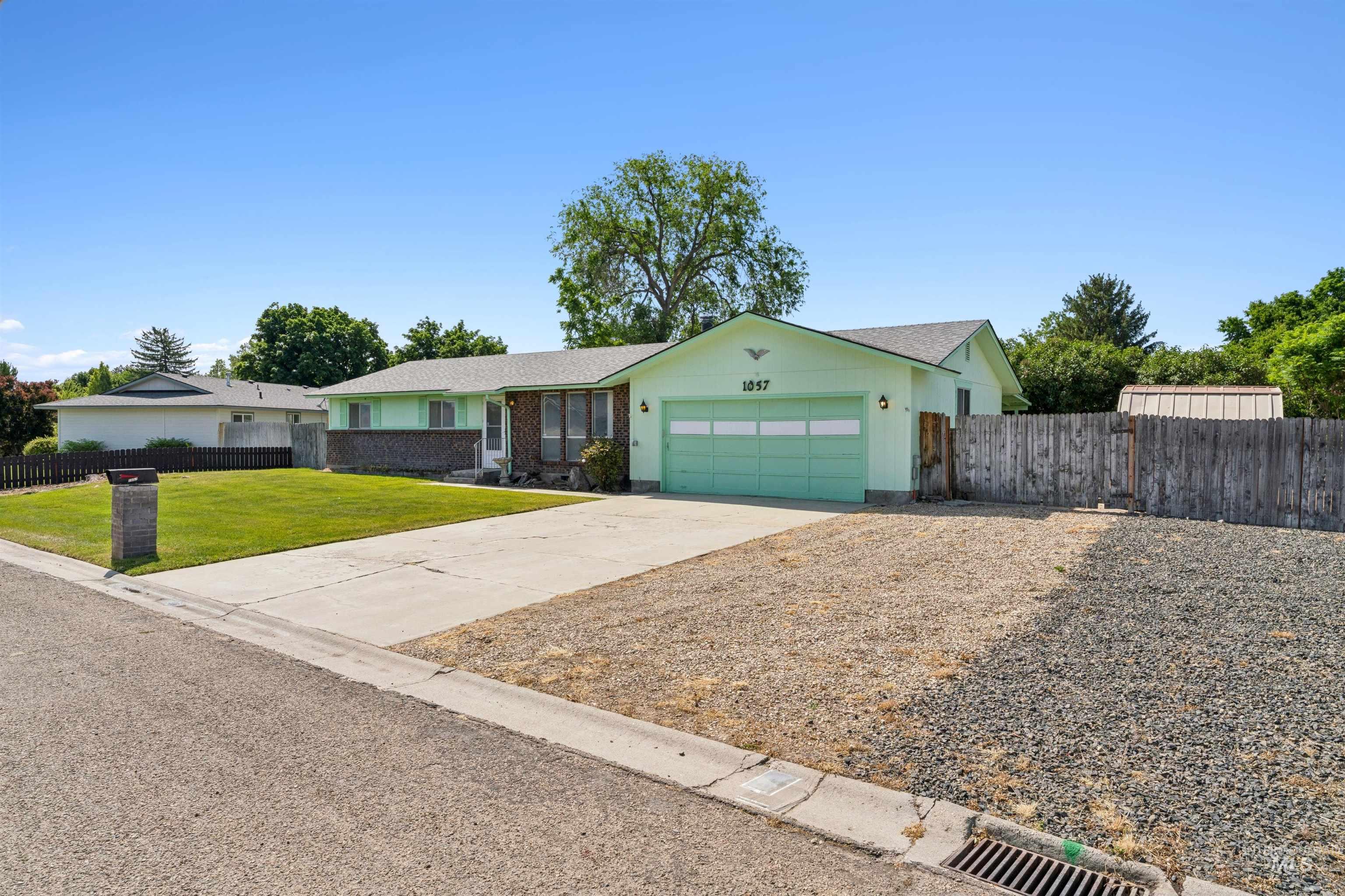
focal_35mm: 21
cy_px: 448
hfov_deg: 80.7
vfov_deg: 59.0
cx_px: 672
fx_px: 792
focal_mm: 21.2
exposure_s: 1/400
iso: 400
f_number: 13
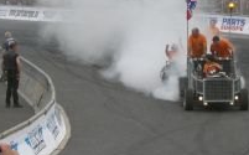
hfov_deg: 8.2
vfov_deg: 5.1
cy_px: 11
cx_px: 209
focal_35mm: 256
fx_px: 1735
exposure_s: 1/100
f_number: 5.2
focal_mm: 18.6
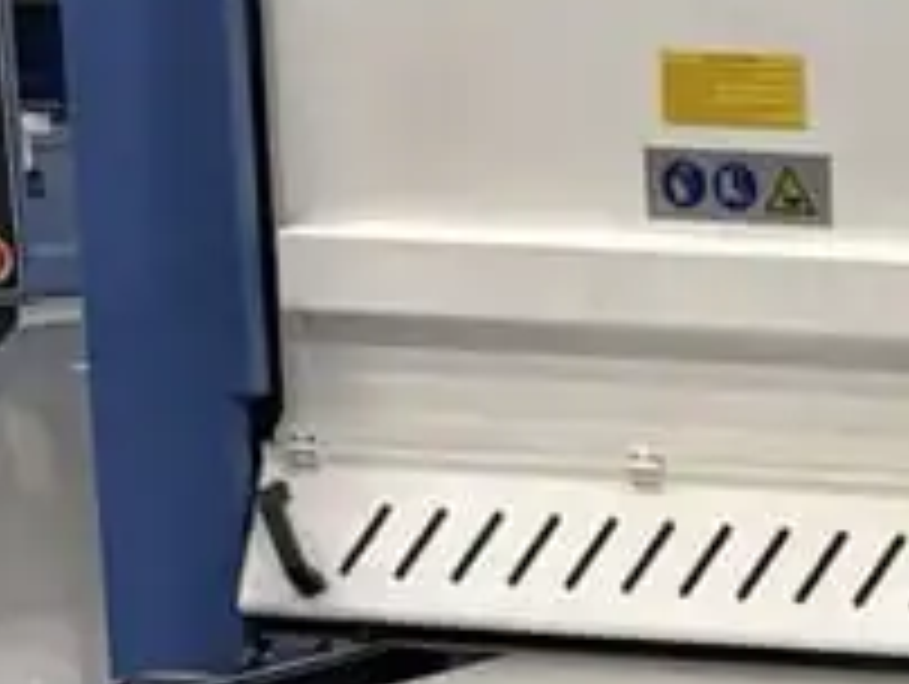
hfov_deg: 11.7
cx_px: 1791
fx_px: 3996
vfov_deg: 9.6
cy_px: 927
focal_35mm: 152
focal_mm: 6.8
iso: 200
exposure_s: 1/80
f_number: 1.8
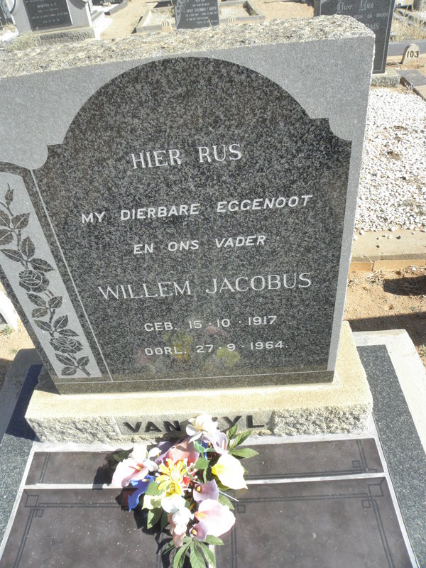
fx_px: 427
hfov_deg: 53.1
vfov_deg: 67.3
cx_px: 213
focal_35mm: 26
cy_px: 284
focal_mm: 4.6
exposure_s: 1/400
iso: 200
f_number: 6.3
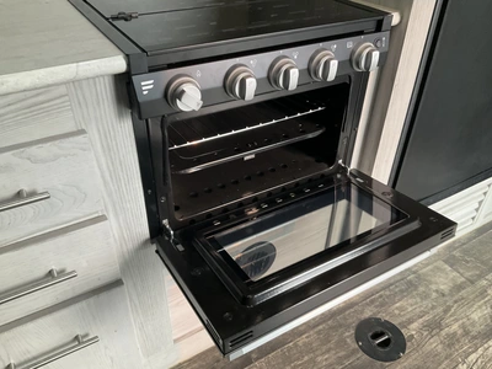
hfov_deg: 61.7
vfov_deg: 48.2
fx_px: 412
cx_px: 246
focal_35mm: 29
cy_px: 184
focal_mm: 3
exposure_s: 1/60
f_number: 1.8
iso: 100
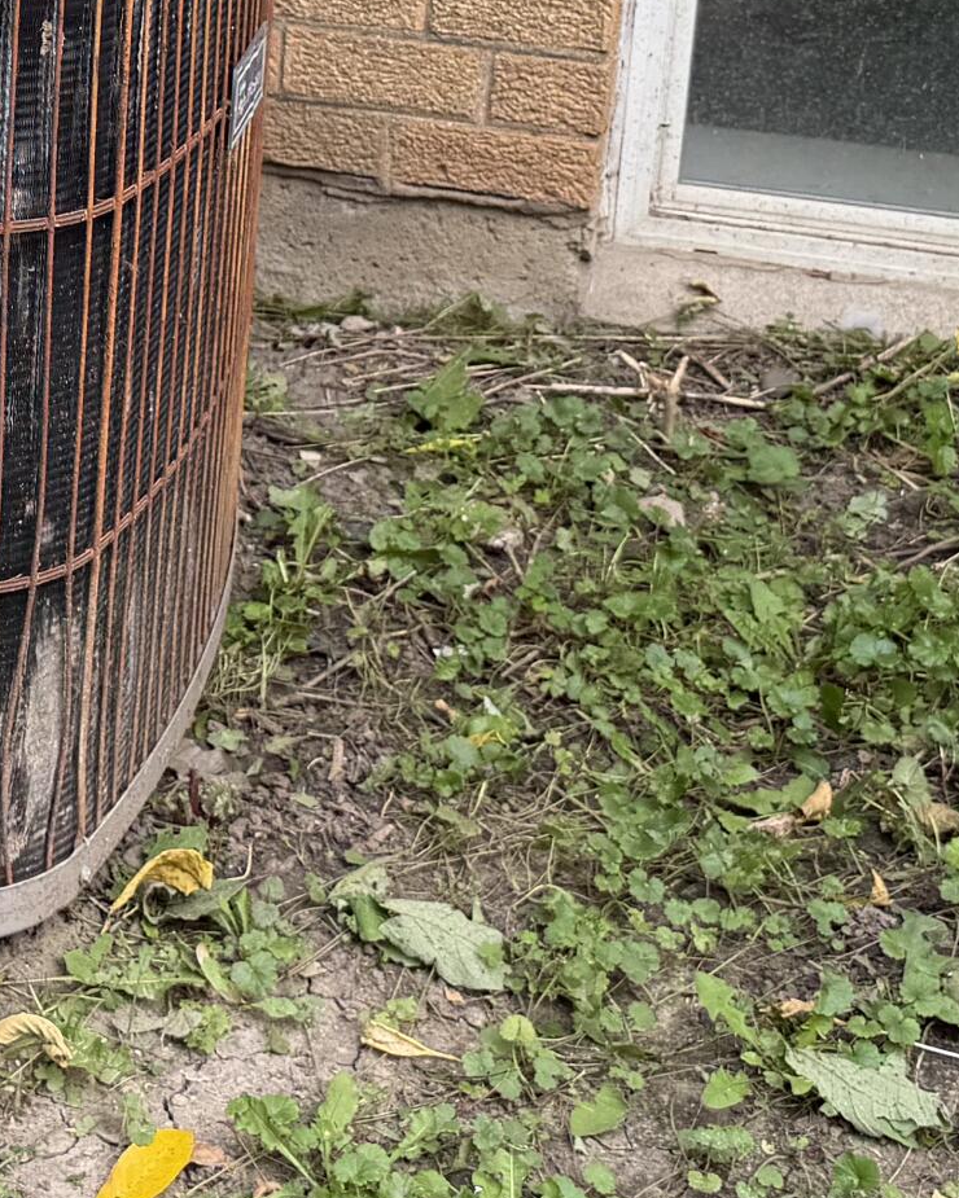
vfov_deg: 24.5
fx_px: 2696
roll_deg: -0.9
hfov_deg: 19.3
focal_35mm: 76
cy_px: 176
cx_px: -95
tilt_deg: -17.9
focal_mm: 6.76
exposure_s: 1/443
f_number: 1.78
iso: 80
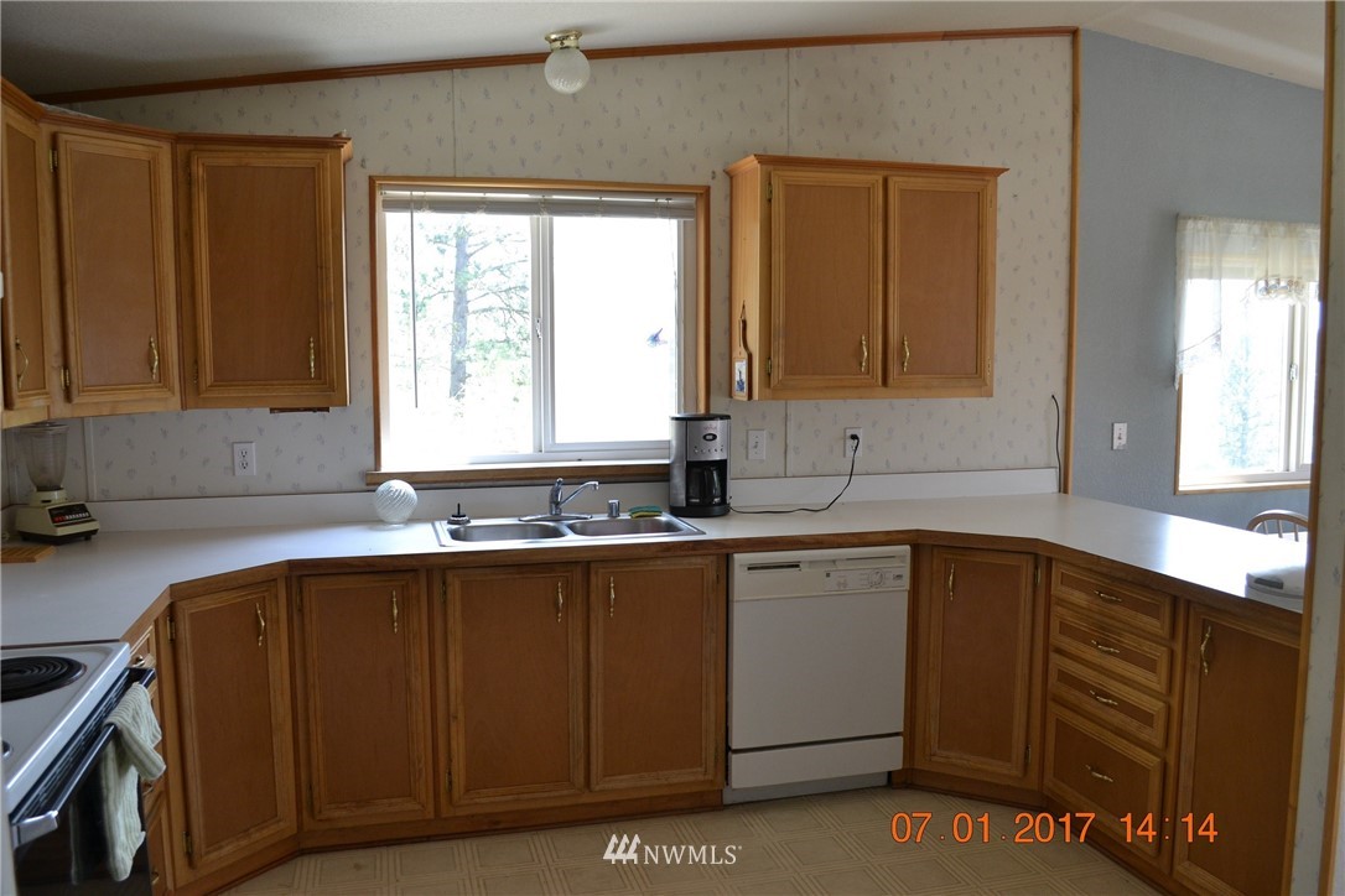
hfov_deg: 67.4
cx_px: 672
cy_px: 448
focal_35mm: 27
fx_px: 1009
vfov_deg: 47.9
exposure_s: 1/100
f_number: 5
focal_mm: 18
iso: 400
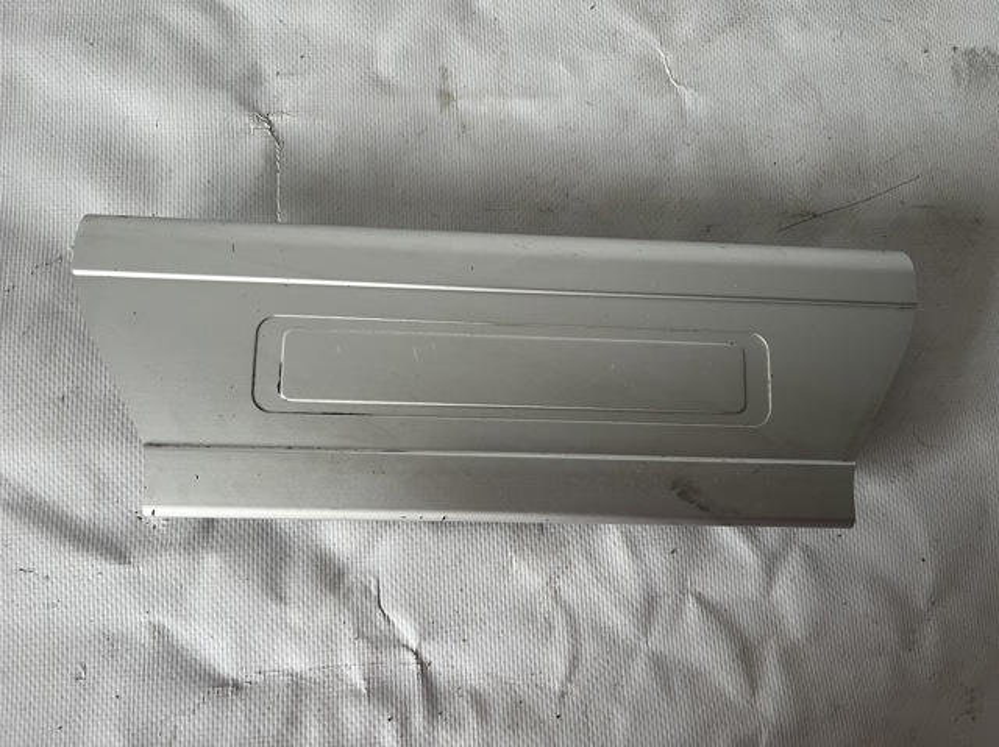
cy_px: 374
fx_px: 750
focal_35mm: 26
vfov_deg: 53.0
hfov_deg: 67.3
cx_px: 500
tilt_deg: -81.8
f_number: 1.6
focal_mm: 5.1
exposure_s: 1/77
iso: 125
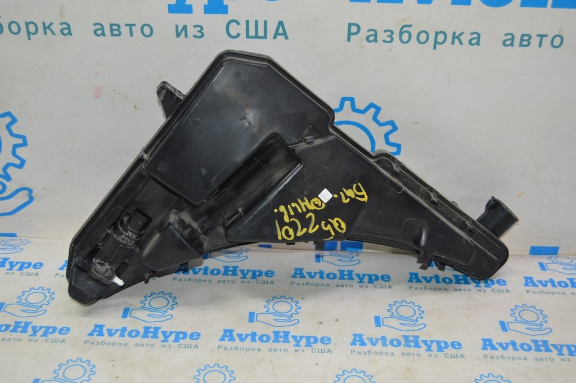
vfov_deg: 28.9
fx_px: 743
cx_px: 288
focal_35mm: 46
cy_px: 192
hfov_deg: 42.4
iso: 450
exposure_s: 1/60
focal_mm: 31
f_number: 4.2
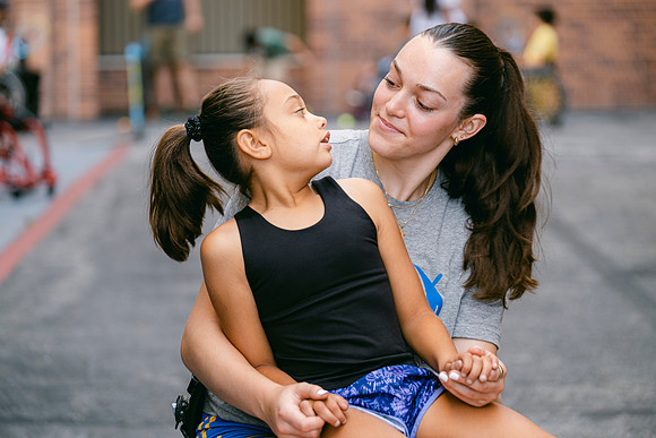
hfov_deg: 13.4
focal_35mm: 153
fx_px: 2789
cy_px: 219
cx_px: 328
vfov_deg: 9.0
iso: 250
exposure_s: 1/125
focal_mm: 102.2
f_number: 2.8
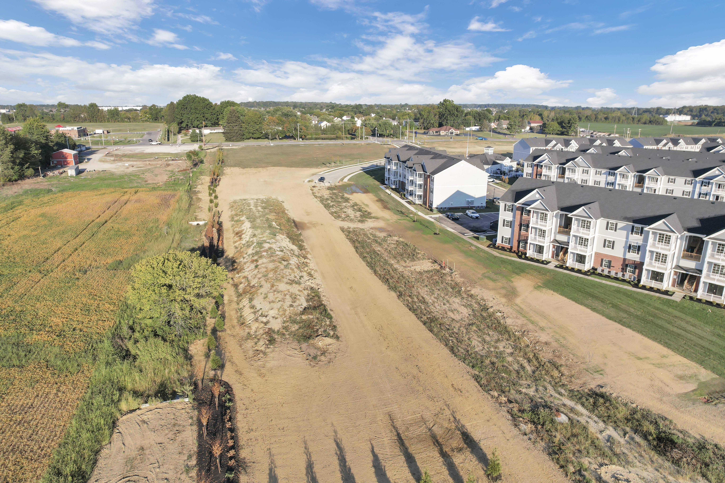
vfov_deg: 57.2
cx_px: 362
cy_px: 242
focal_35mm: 22
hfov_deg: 78.6
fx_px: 443
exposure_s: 1/1500
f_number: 2.8
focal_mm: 8.38
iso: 110
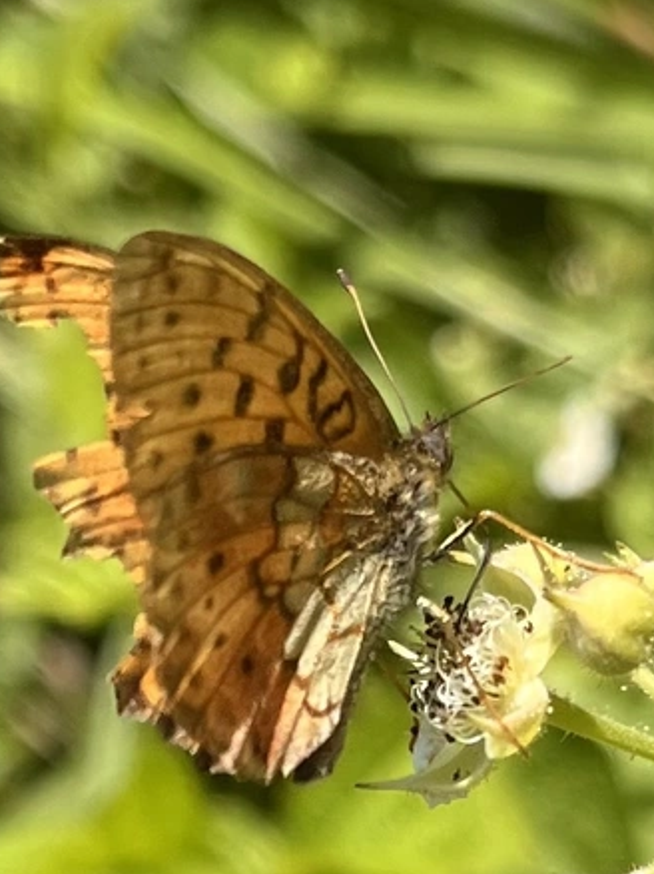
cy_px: 479
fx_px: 958
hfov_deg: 37.7
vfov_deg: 48.9
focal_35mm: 38
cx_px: 341
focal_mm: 5.1
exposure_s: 1/2309
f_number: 1.6
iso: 50
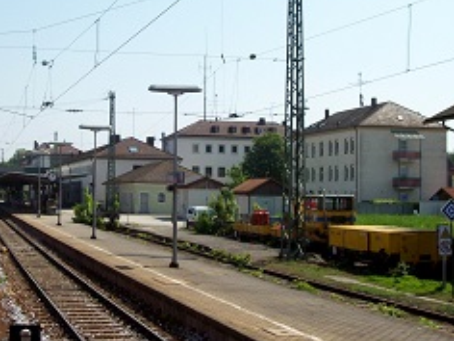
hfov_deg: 28.4
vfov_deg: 21.5
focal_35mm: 68
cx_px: 146
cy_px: 105
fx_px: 892
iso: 80
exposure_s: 1/506
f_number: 5.4
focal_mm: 7.6
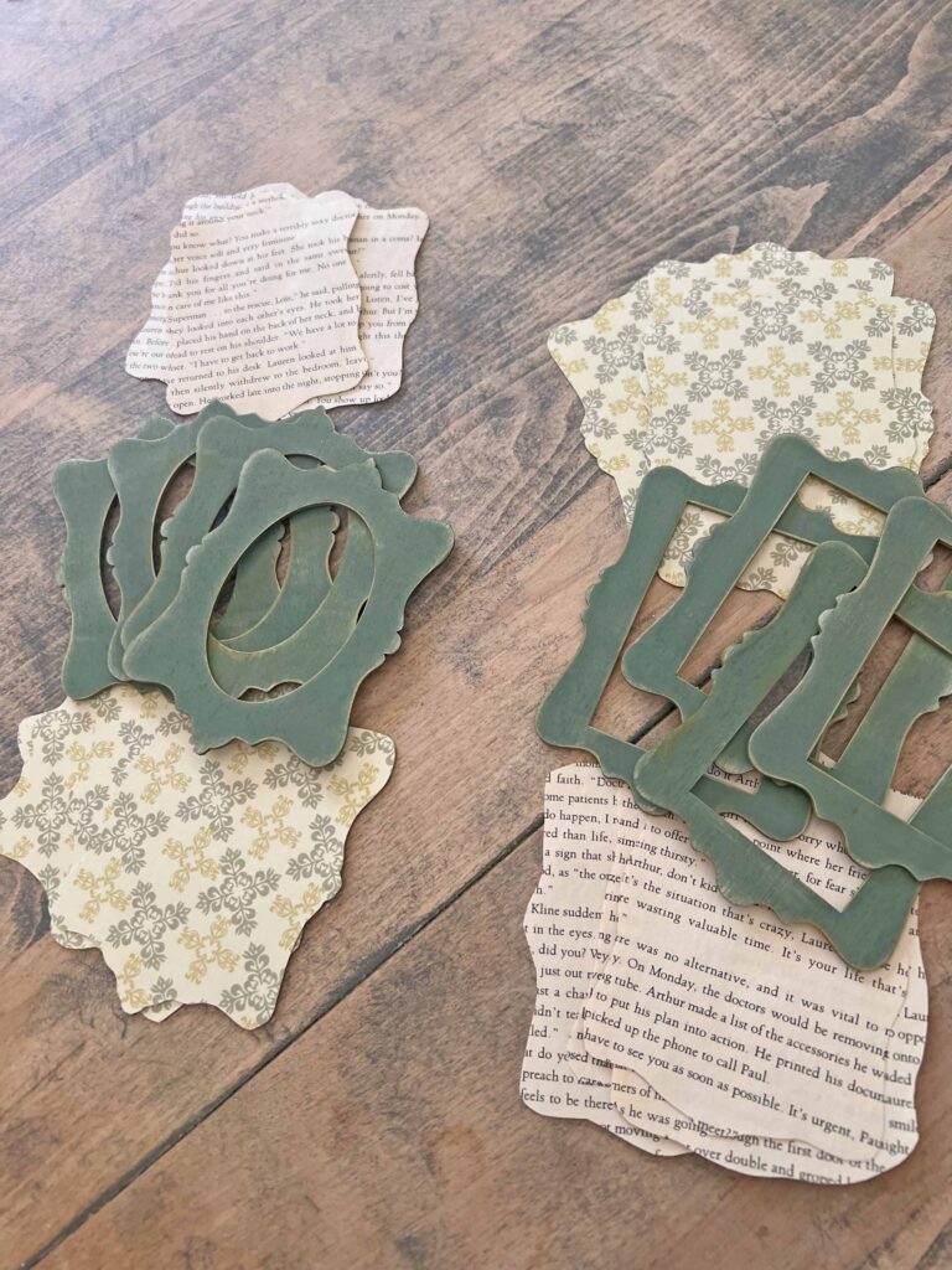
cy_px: 635
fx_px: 953
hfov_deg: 53.1
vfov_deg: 67.3
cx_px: 476
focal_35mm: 26
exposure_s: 1/119
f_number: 1.5
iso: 125
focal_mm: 5.7
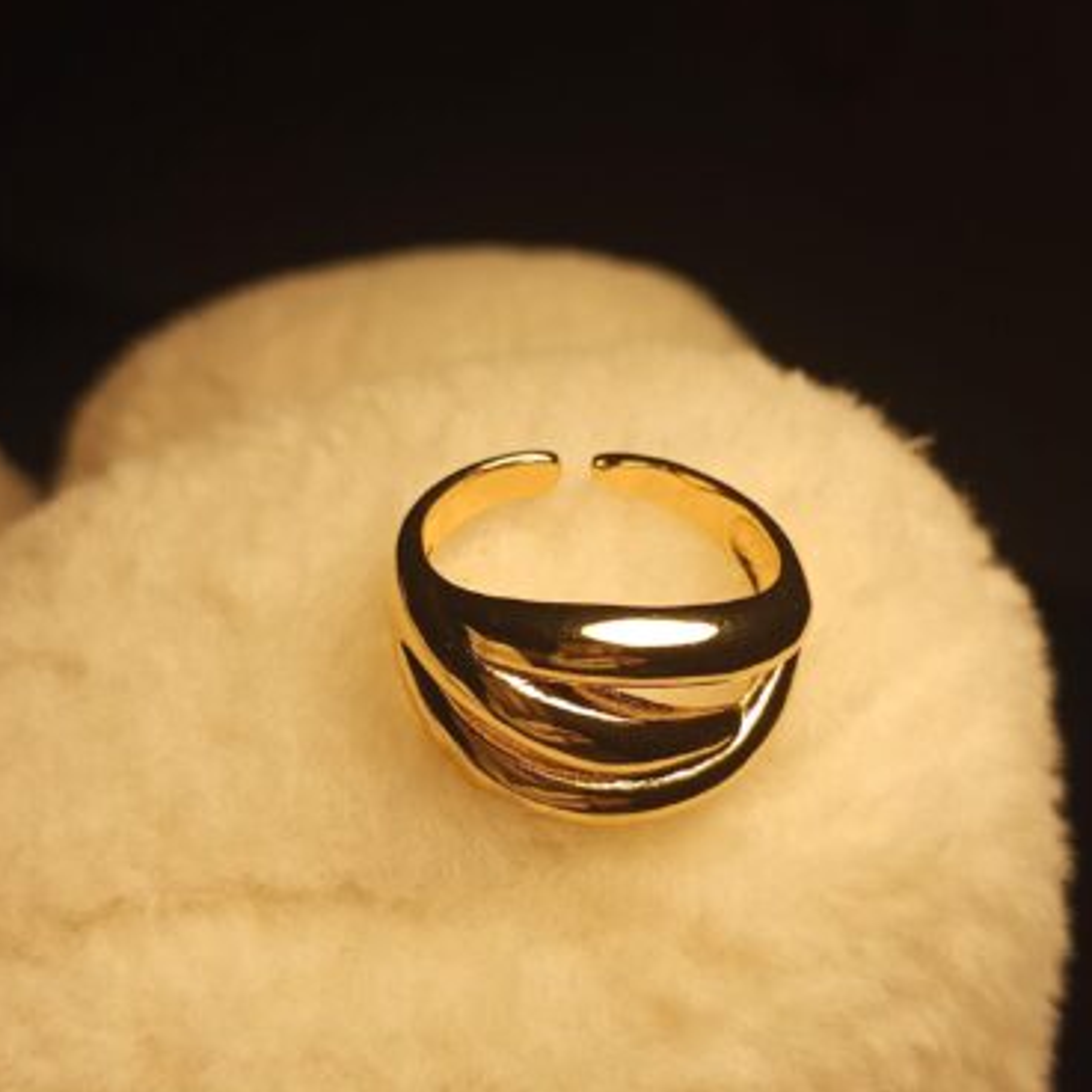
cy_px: 500
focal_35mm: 51
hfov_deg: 33.4
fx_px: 1820
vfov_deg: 33.4
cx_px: 602
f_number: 1.8
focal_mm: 3.98
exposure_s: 1/100
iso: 50
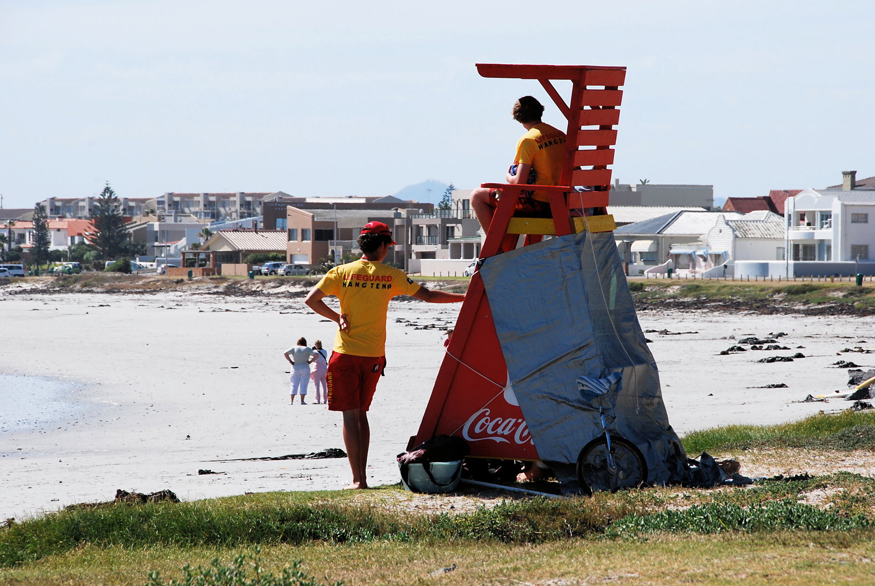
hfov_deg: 9.1
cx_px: 438
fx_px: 5475
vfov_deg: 6.1
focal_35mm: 225
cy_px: 293
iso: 200
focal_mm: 150
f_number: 13
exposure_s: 1/100
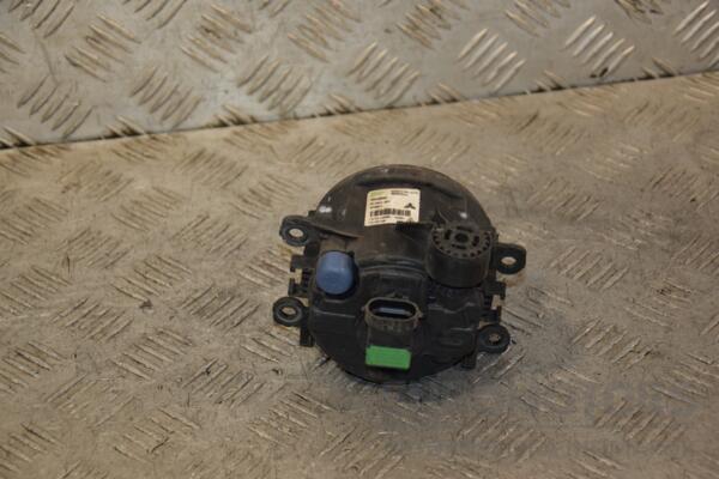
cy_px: 240
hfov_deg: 19.5
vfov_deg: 13.0
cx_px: 360
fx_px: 2097
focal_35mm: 105
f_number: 5.3
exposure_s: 1/160
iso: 800
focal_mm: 70
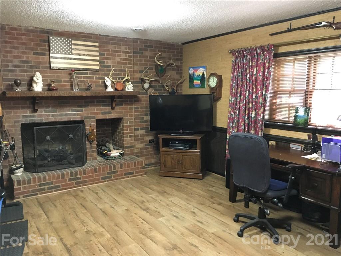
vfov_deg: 48.2
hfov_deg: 61.7
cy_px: 128
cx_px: 170
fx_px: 286
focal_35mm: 29
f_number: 2.2
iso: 250
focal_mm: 4.15
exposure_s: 1/15
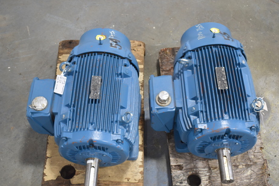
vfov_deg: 24.6
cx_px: 146
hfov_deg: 36.3
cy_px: 100
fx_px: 426
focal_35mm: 55
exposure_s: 1/50
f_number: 4.5
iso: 400
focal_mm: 34
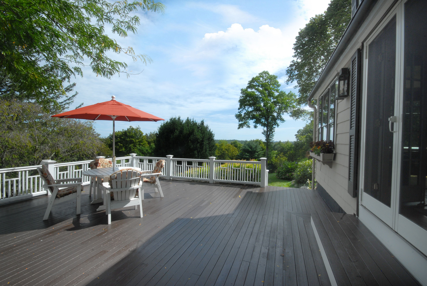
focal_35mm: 16
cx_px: 214
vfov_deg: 72.2
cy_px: 143
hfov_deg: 94.9
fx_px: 196
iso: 250
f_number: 22
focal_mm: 11
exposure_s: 1/60
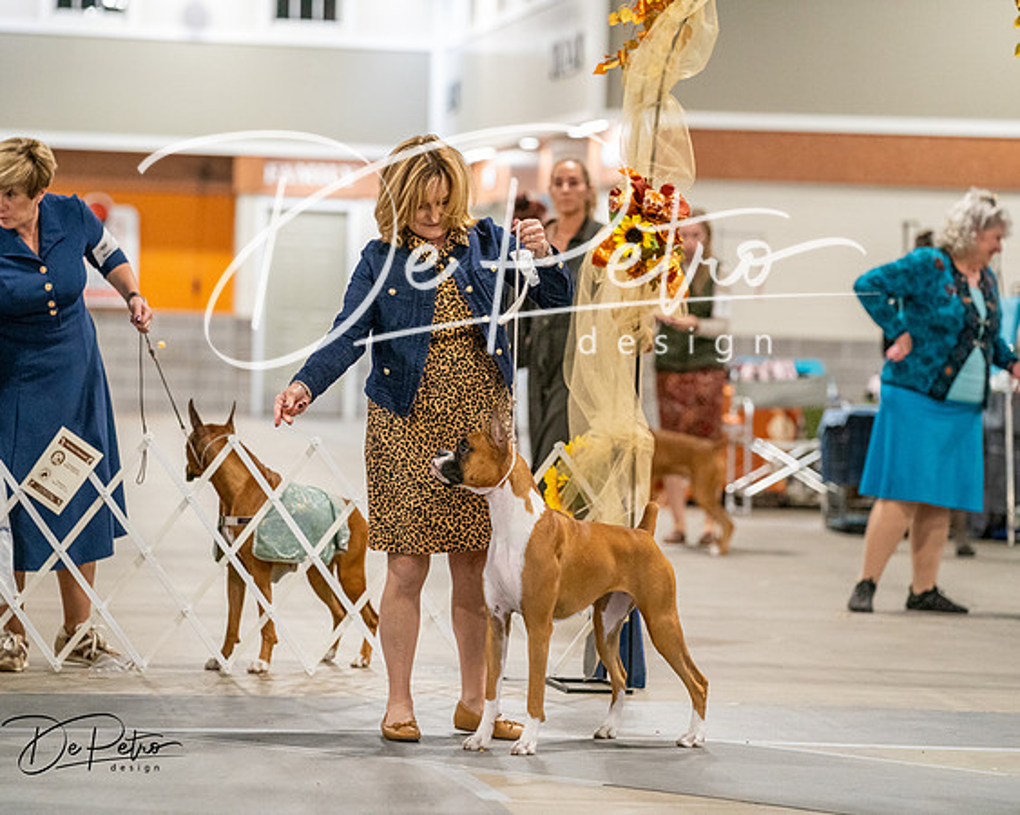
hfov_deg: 11.1
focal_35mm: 173
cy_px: 408
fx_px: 5234
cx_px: 510
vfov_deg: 8.9
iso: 6400
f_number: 3.5
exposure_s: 1/250
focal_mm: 154
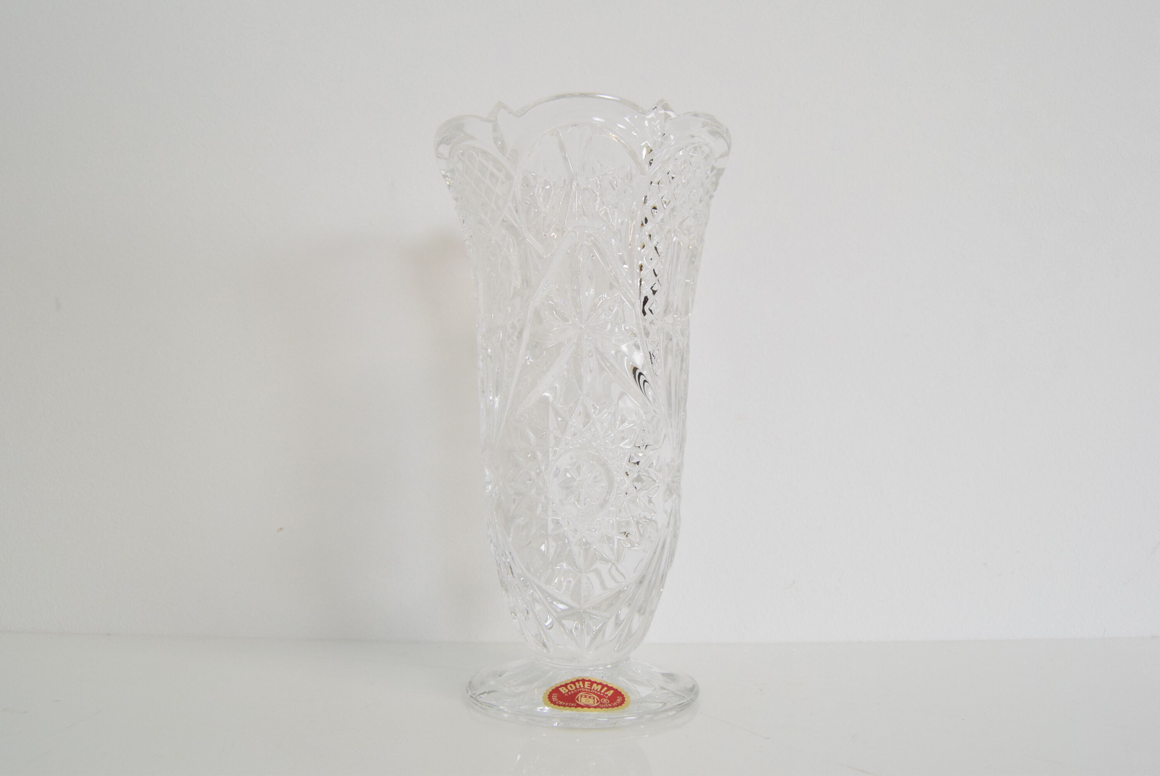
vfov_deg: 45.7
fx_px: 919
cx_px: 580
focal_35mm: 28
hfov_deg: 64.5
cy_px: 388
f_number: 7.1
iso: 1600
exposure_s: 1/200
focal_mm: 19
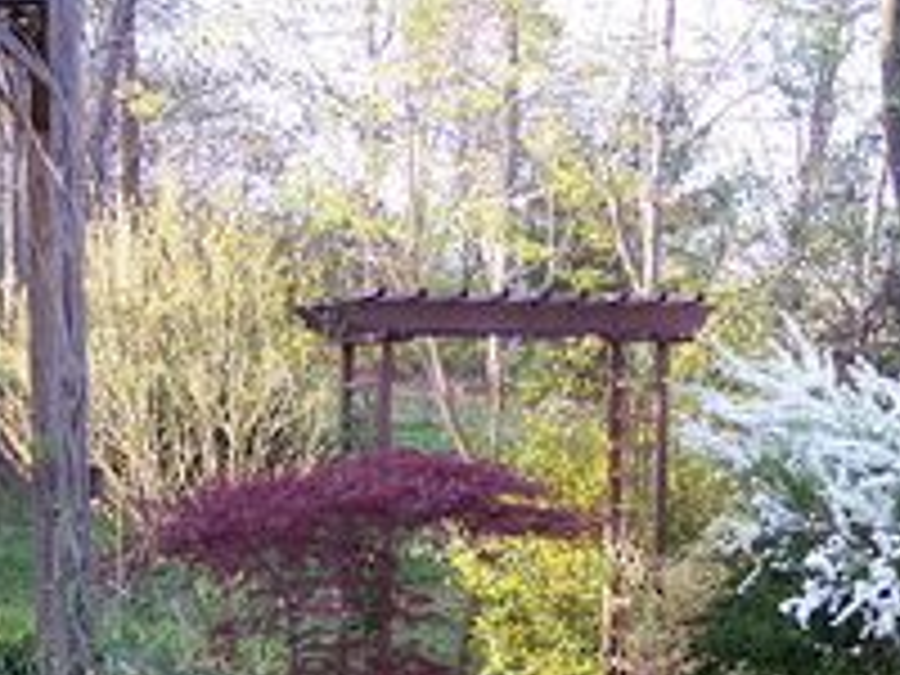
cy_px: 518
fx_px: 2236
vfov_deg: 17.1
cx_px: 432
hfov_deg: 22.8
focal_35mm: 86
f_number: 2.8
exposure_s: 1/60
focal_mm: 8
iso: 100
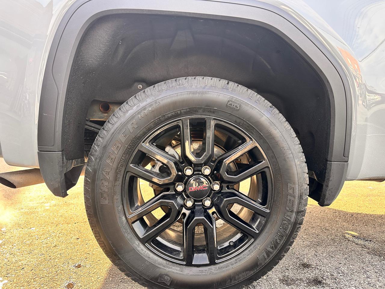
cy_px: 144
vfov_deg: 56.8
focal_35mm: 24
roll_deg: +0.5
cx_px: 192
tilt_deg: -4.3
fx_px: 267
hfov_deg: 71.6
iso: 100
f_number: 1.78
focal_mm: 6.86
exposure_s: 1/172
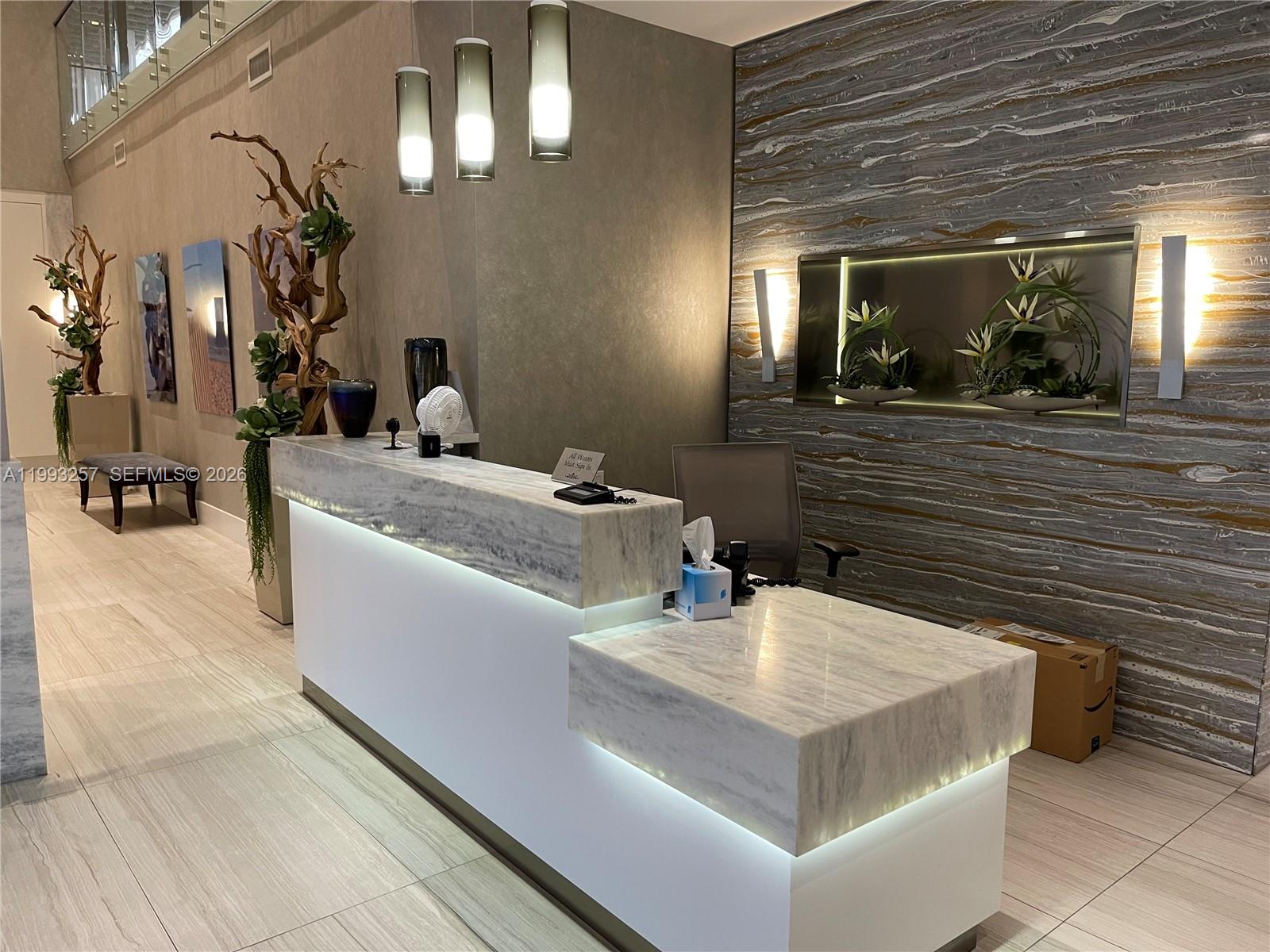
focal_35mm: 26
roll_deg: -0.4
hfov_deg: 67.3
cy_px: 476
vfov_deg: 53.1
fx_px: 954
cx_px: 635
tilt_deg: -7.3
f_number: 1.6
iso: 100
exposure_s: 1/60
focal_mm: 5.1
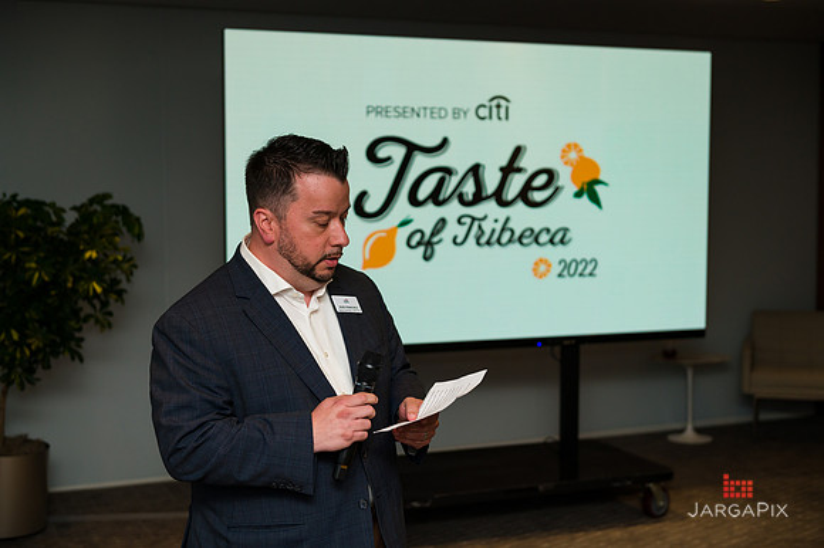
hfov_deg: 39.6
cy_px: 274
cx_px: 412
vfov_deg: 27.0
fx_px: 1144
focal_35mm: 50
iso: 640
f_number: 4
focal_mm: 50
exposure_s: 1/640
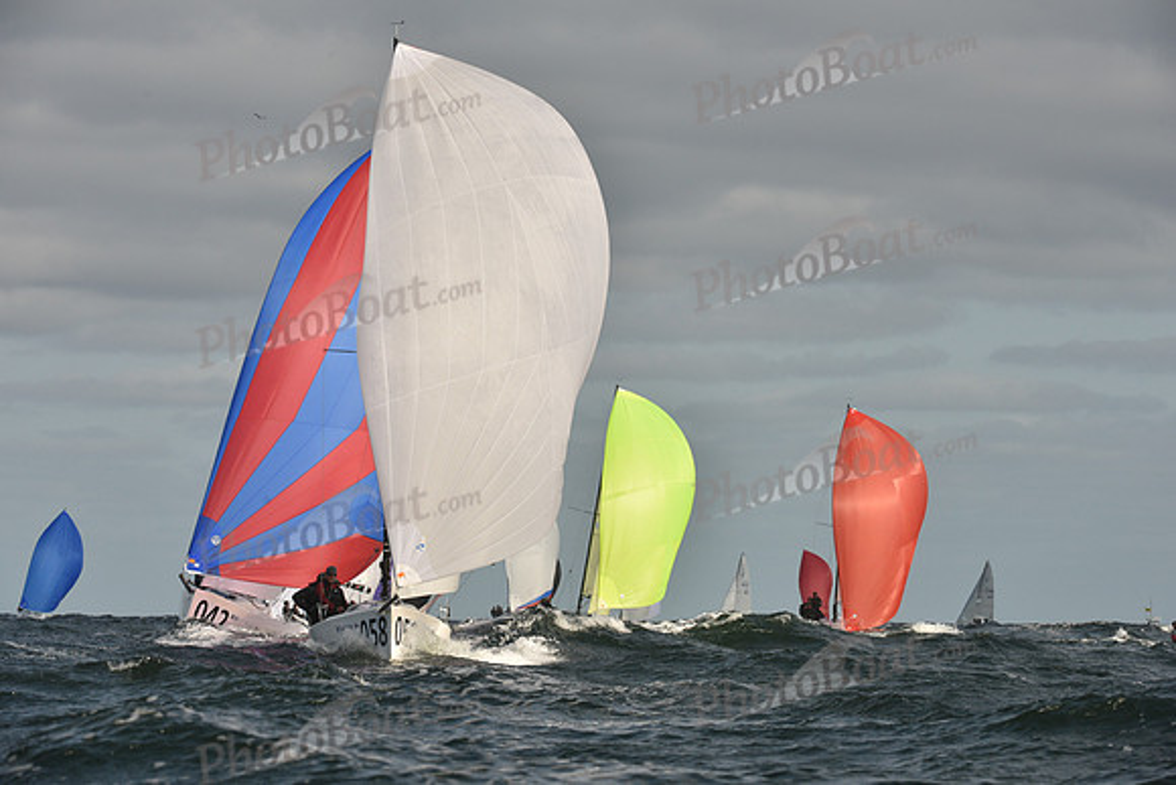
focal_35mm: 200
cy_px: 392
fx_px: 6535
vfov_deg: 6.9
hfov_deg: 10.3
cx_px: 588
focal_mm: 200
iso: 320
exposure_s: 1/1000
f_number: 10
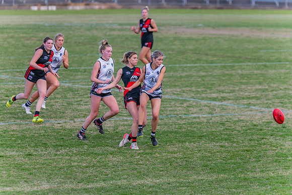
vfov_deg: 5.0
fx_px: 2245
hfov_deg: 7.4
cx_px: 142
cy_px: 100
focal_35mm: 277
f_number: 4.5
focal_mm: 270
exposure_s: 1/1250
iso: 800
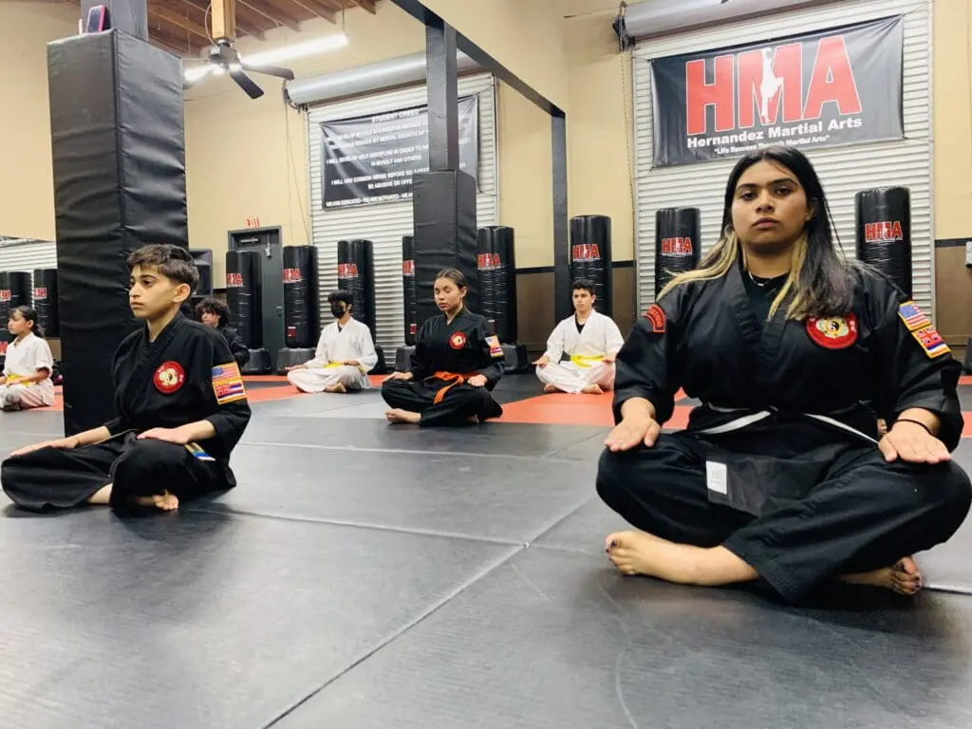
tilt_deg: -1.2
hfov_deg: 67.3
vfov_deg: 53.1
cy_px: 364
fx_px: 730
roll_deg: +1.2
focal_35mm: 26
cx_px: 486
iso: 320
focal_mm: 4.25
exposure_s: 1/60
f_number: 1.8
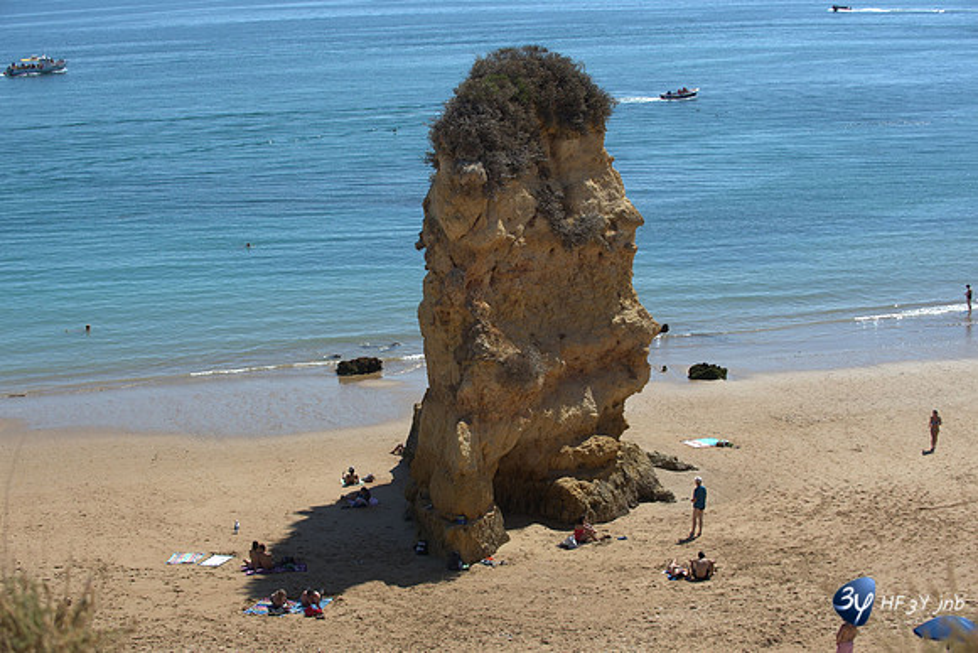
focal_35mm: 70
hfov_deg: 28.8
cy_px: 326
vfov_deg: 19.5
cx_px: 489
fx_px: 1902
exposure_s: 1/250
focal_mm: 70
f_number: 8
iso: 200
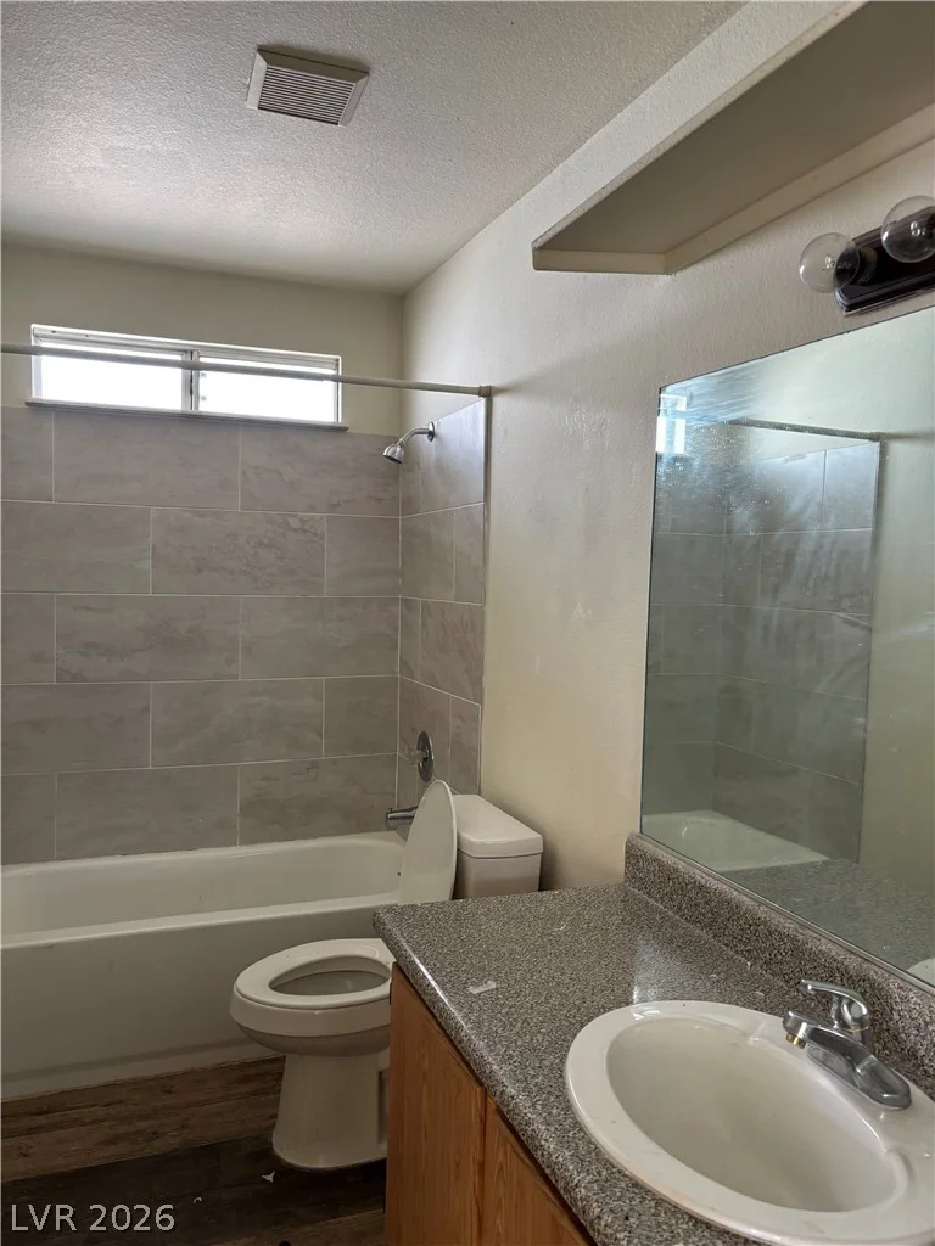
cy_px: 623
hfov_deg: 53.1
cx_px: 468
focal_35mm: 26
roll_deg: -0.5
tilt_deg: -3.8
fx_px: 936
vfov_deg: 67.3
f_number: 1.6
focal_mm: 5.96
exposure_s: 1/60
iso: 100
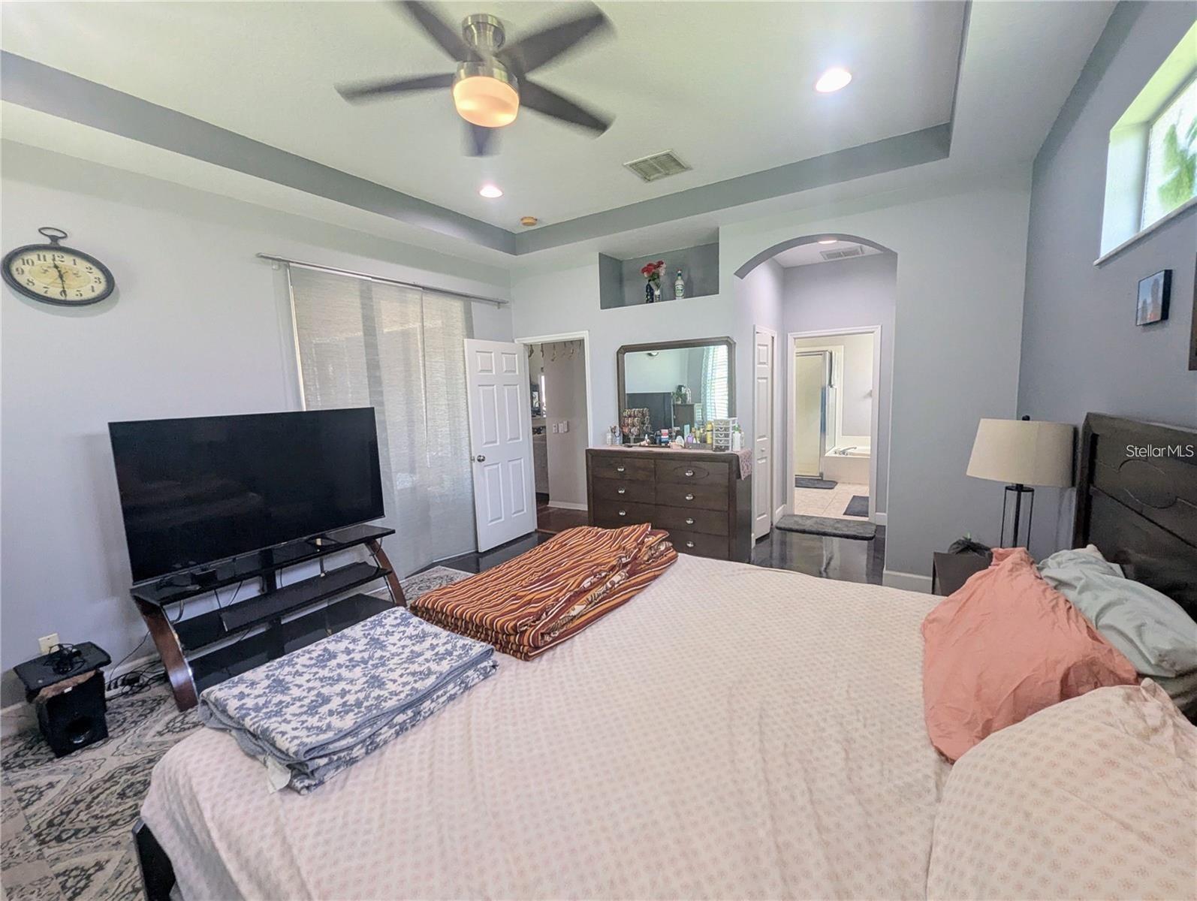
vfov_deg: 90.1
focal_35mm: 13
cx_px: 598
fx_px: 450
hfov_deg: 106.1
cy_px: 450
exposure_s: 1/30
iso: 54
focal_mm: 1.95
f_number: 2.2
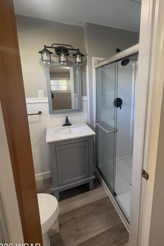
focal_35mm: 18
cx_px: 101
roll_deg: +0.4
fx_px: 123
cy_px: 109
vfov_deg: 89.6
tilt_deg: -10.3
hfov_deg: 66.5
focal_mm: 2.22
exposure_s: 1/60
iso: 200
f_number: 2.2
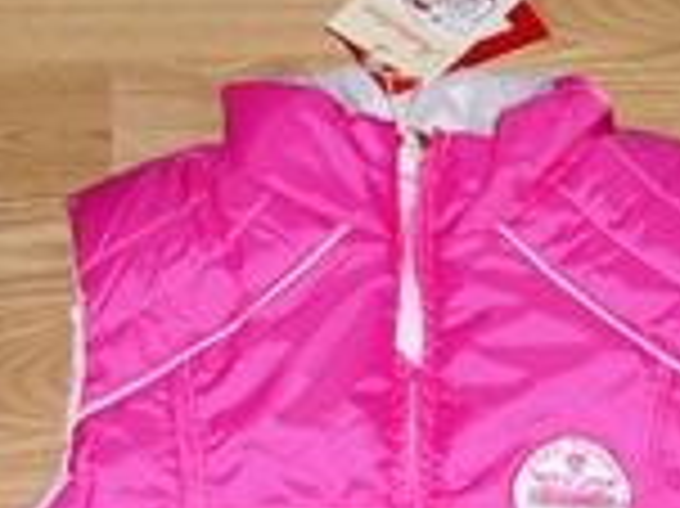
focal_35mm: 107
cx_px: 428
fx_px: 2100
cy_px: 629
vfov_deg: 13.4
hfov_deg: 18.4
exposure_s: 1/80
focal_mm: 6
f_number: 2.8
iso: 100
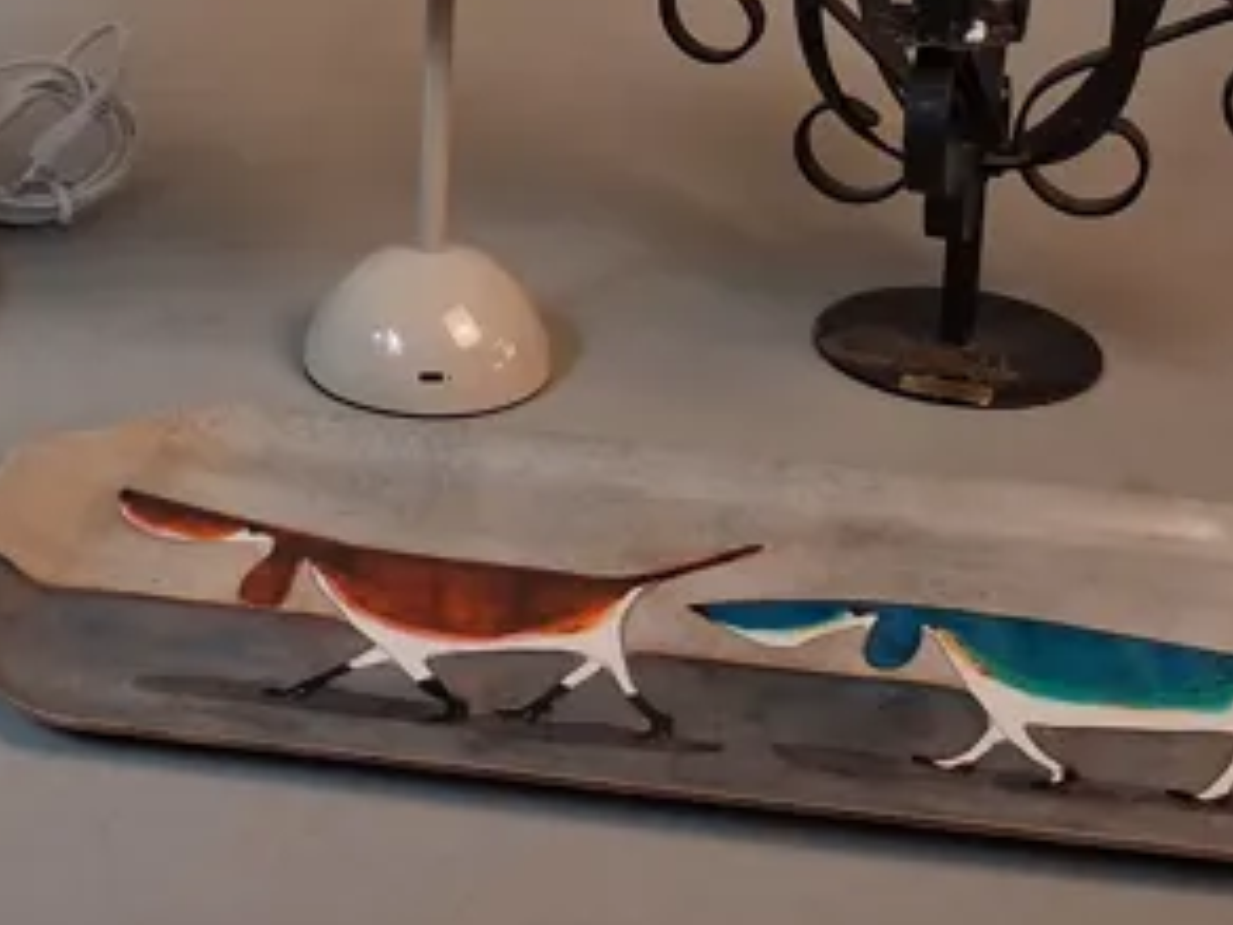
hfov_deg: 26.2
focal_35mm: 74
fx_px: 2636
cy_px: -51
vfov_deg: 19.2
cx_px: 405
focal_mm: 4
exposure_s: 1/50
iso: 320
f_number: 1.8
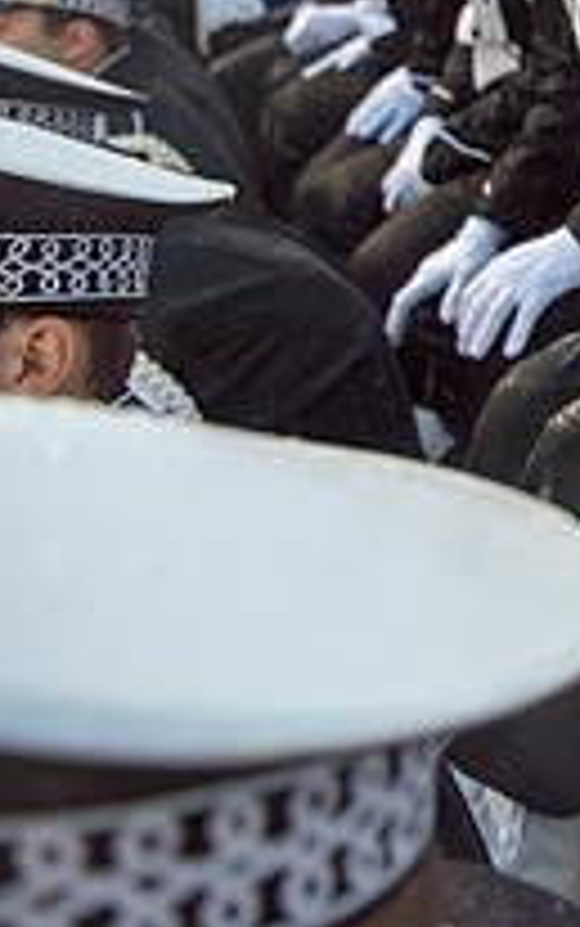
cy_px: 79
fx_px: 1743
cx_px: 1075
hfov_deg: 15.8
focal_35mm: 69
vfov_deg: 28.5
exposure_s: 1/320
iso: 2000
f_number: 3.2
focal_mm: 24
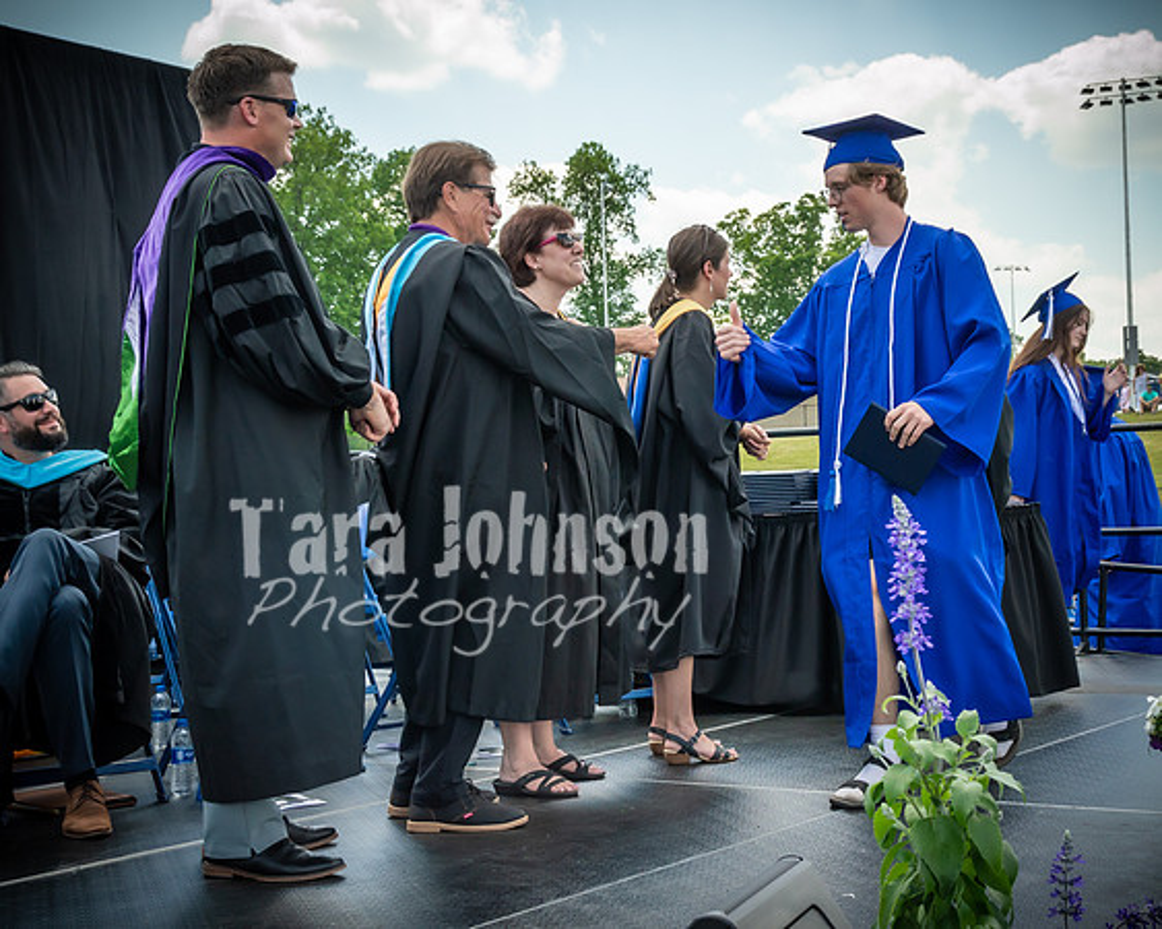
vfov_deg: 27.6
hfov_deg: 33.9
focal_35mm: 55
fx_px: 1891
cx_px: 763
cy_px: 461
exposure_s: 1/320
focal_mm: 26
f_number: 7.1
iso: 200
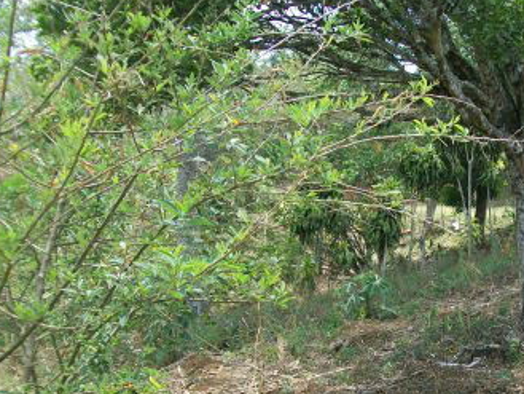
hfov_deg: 27.1
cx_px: 438
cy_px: 250
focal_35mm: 70
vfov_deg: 21.0
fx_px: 1060
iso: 64
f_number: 2.7
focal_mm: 6
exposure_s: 1/320
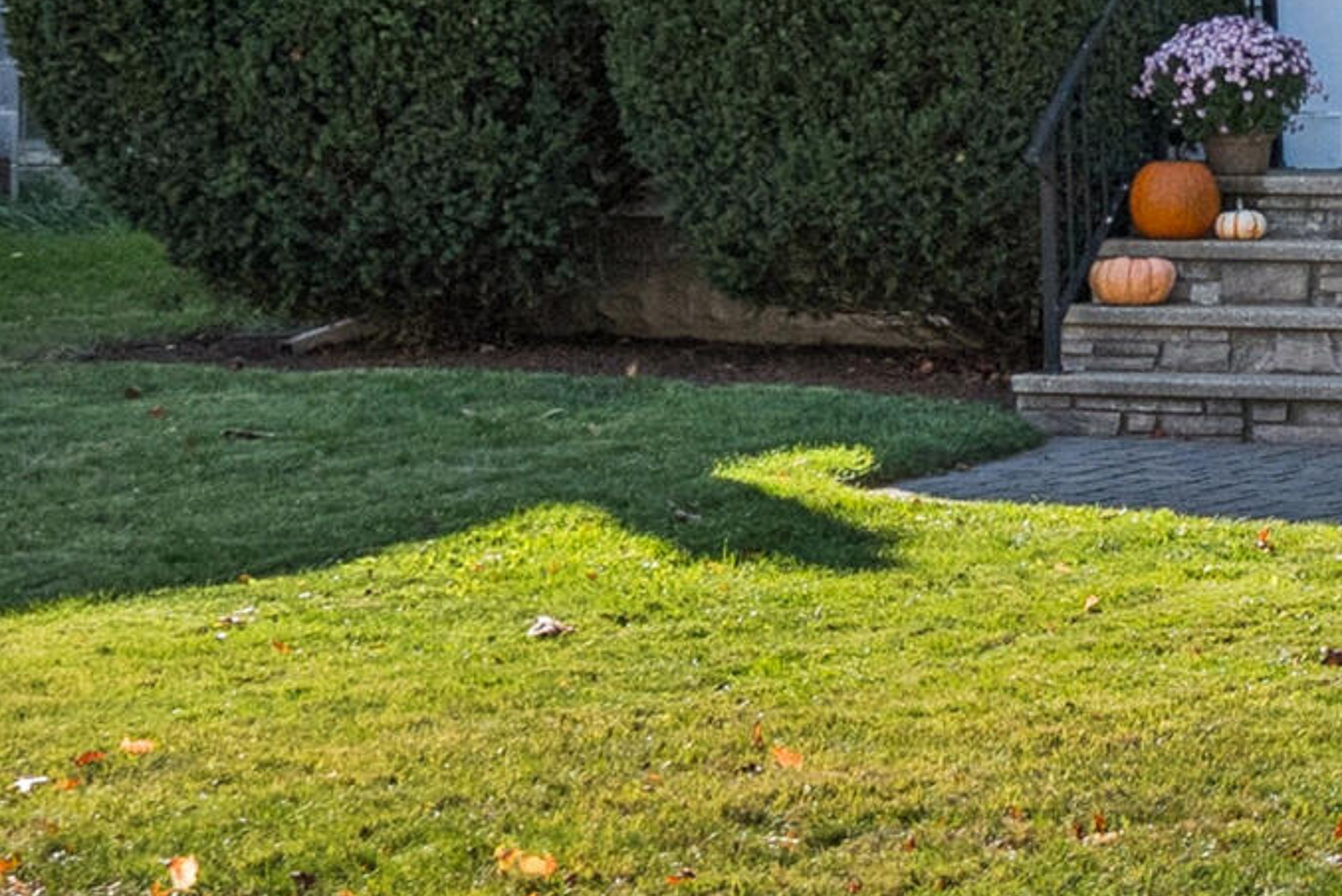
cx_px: 1877
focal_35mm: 155
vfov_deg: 8.6
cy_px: -592
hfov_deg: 12.7
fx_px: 5780
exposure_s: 1/800
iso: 640
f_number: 7.1
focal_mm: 35
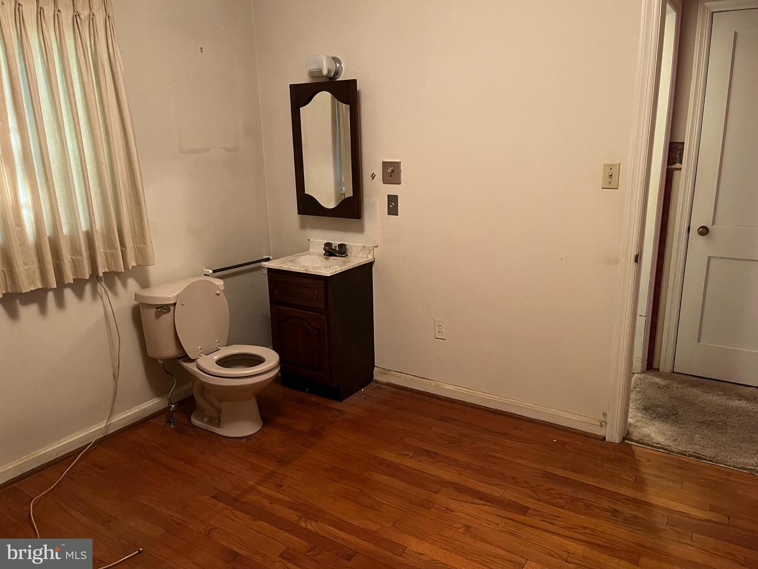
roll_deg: +0.8
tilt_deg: -14.7
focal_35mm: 26
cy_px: 284
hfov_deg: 67.3
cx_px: 379
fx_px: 569
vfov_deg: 53.1
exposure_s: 1/30
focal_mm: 5.1
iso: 500
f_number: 1.6
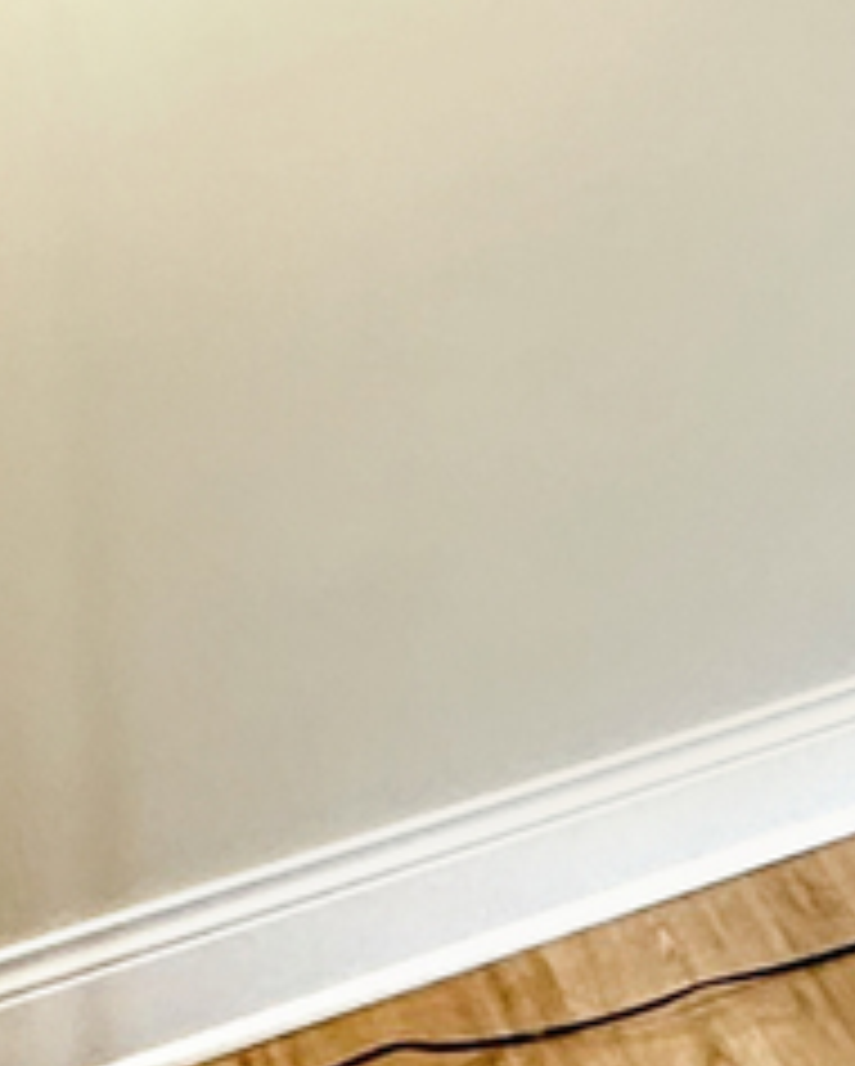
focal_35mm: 83
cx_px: 2745
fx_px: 2622
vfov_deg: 19.9
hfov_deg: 10.5
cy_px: -535
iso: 250
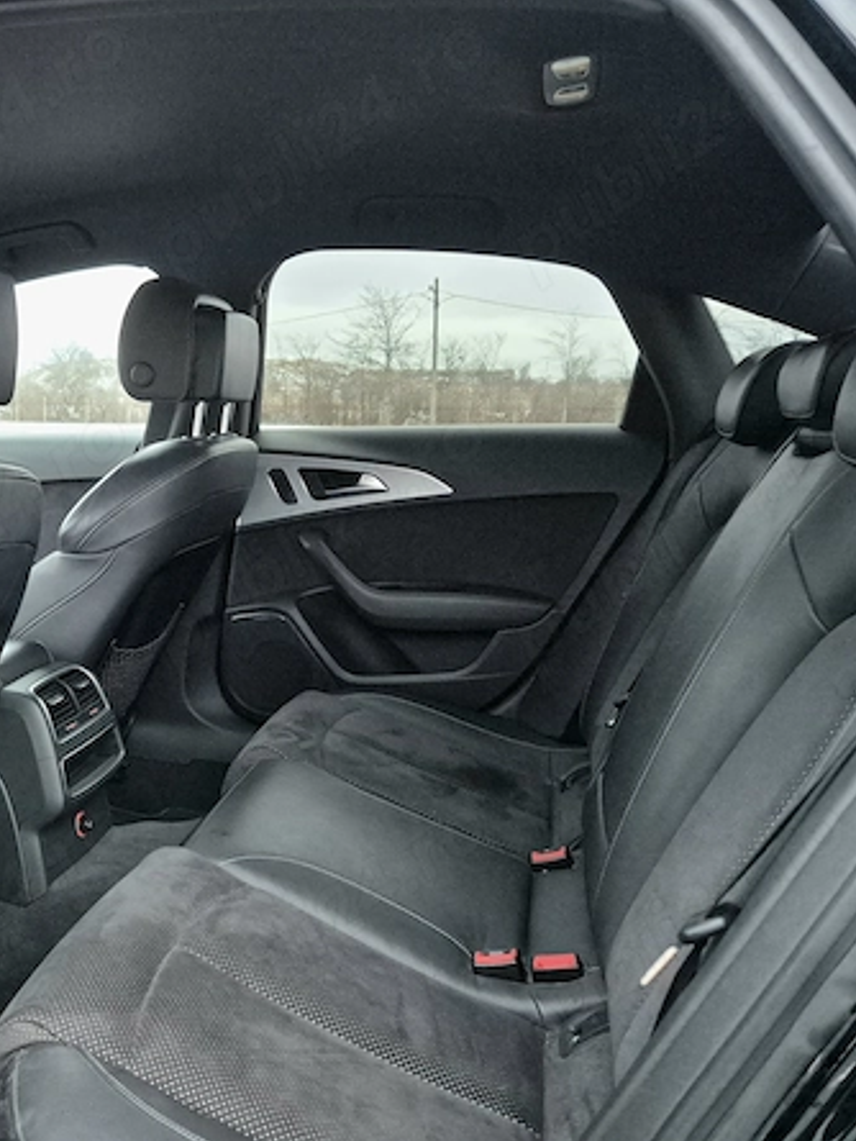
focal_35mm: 31
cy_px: 567
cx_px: 138
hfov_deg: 42.8
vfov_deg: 58.3
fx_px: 1022
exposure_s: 1/100
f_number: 1.8
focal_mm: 5.4
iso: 2000
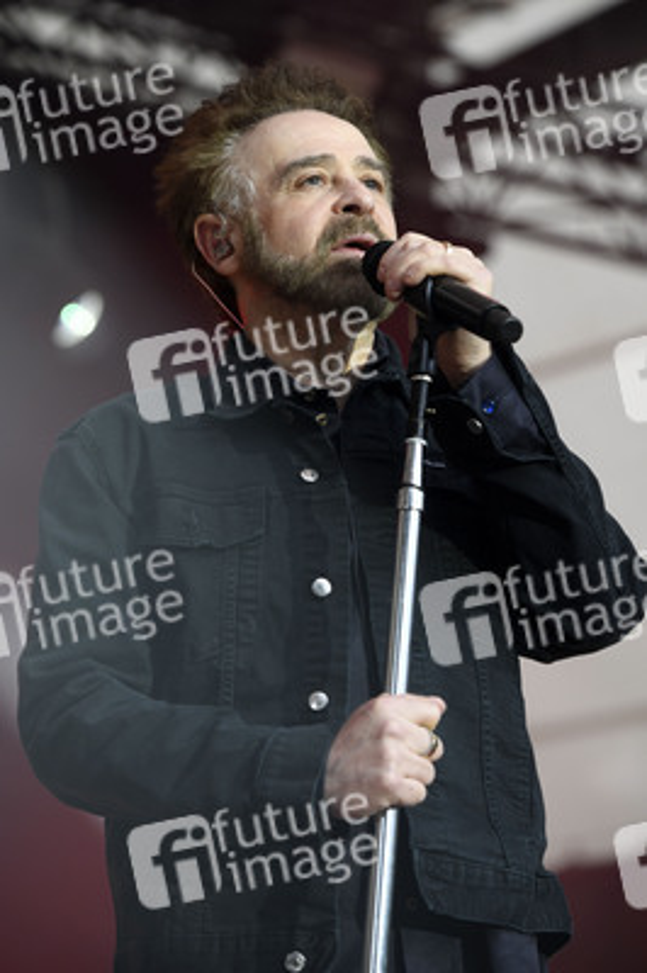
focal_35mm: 135
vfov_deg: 15.2
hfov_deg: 10.1
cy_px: 486
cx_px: 324
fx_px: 3645
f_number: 5
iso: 800
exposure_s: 1/400
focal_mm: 135
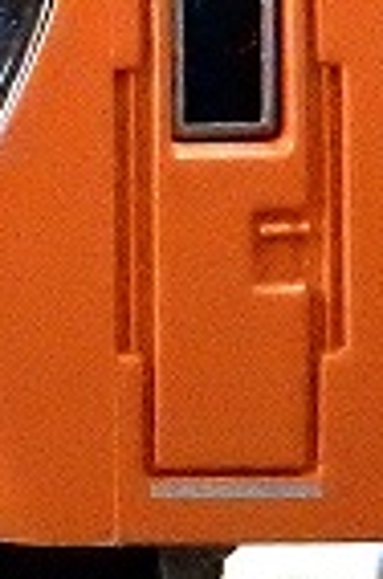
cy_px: 206
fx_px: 2967
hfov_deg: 6.9
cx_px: -574
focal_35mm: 185
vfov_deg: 11.1
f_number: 4
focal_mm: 6.4
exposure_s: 1/100
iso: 3200
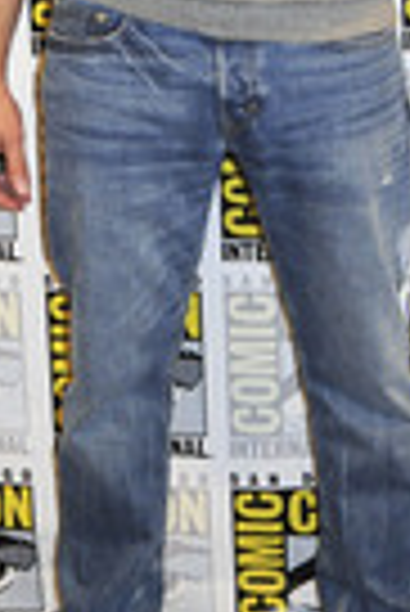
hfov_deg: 12.9
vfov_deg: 18.9
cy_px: 40
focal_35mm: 106
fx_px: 1806
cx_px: 223
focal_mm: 24
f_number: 4.5
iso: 1000
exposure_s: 1/60
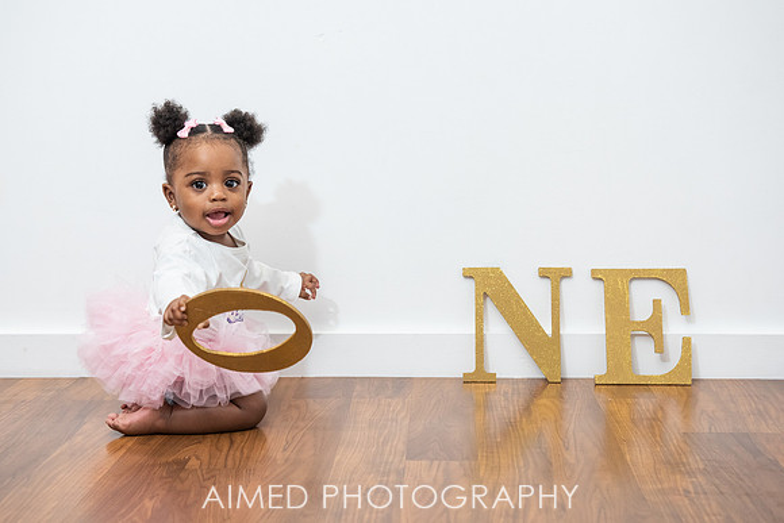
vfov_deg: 23.8
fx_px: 1241
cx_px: 374
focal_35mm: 57
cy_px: 250
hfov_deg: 35.0
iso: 1600
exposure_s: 1/200
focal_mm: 52
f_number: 4
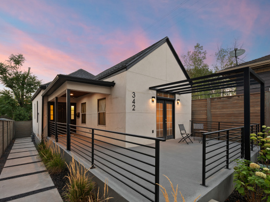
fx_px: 133
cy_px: 112
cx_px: 128
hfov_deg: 91.0
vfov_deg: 74.5
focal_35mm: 17
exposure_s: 1/6
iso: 500
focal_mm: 14
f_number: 7.1
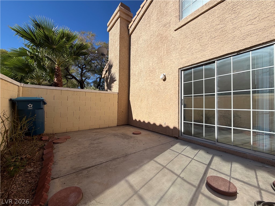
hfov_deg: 102.1
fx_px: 111
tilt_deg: +1.9
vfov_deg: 85.7
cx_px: 138
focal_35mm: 14
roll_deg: -0.6
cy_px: 103
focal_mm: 2.22
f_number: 2.2
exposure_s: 1/1068
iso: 20
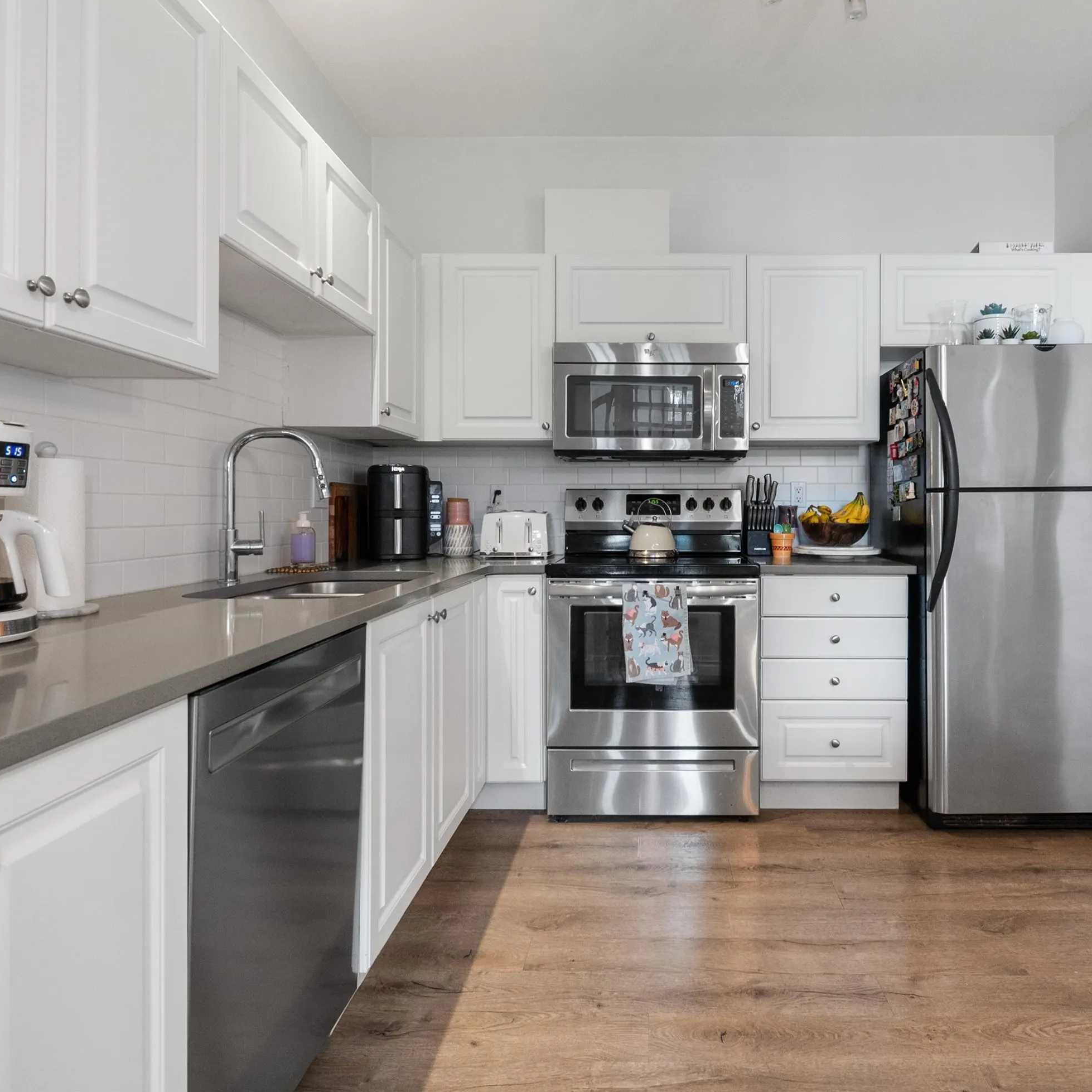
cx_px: 646
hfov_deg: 74.1
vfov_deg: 74.8
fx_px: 714
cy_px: 522
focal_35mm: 20
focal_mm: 10
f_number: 7.1
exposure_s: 1/10
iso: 320
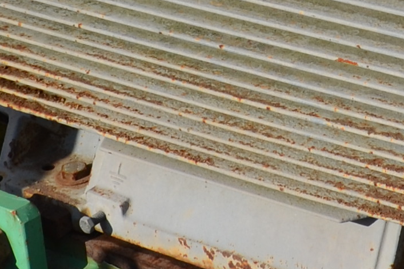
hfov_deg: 11.5
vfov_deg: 7.6
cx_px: 417
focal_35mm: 176
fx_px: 1975
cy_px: -141
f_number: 9
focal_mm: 18
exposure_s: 1/320
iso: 100
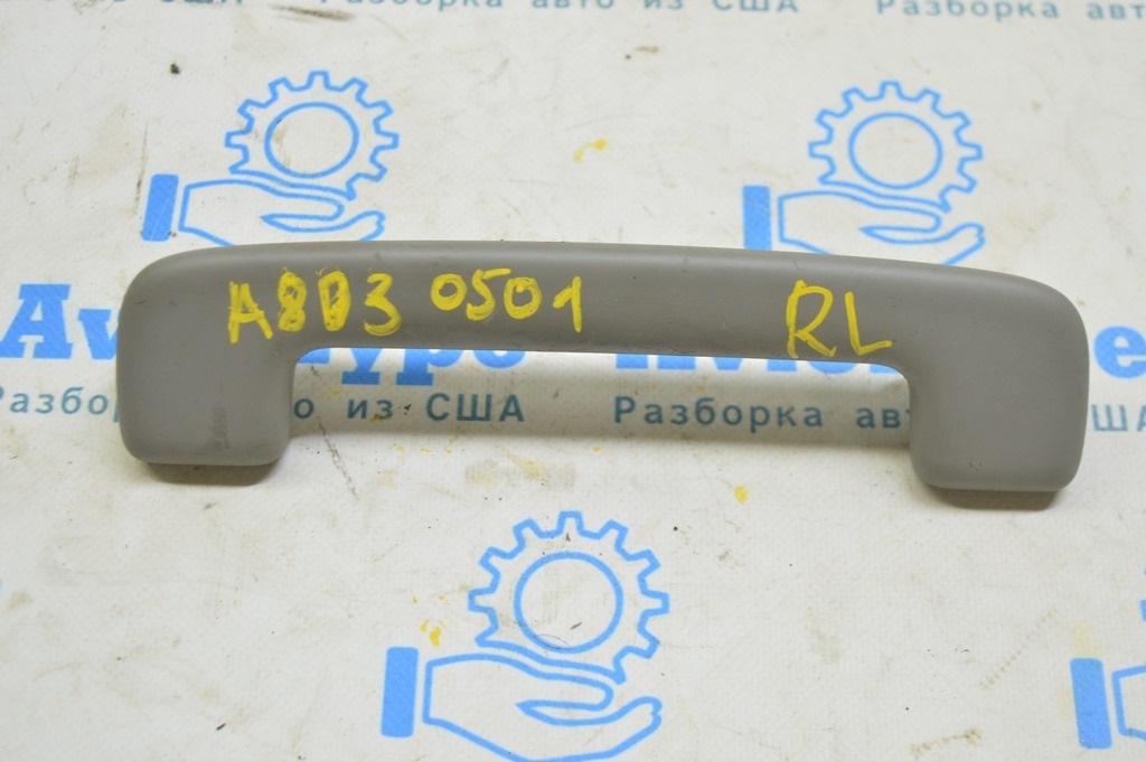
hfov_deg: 35.1
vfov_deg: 23.7
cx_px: 573
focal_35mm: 57
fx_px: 1813
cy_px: 381
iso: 400
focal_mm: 38
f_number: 5.6
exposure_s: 1/20
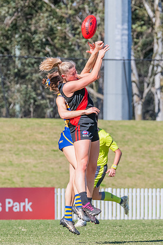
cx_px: 78
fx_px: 4352
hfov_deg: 2.1
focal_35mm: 641
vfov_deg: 3.2
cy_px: 117
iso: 800
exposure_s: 1/1250
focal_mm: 330
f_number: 11
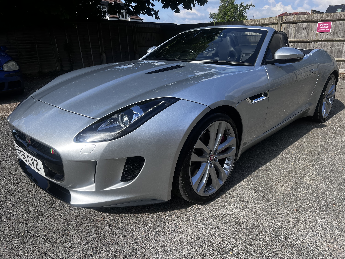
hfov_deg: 67.3
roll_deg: +1.5
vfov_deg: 53.1
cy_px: 130
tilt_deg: -19.2
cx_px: 172
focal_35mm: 26
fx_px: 259
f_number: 1.5
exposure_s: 1/3257
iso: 50
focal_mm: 5.7
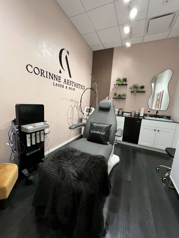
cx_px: 90
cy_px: 119
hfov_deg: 89.9
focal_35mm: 13
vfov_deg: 106.2
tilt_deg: -10.2
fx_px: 90
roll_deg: -4.1
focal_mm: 1.57
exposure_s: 1/60
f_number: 1.8
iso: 320
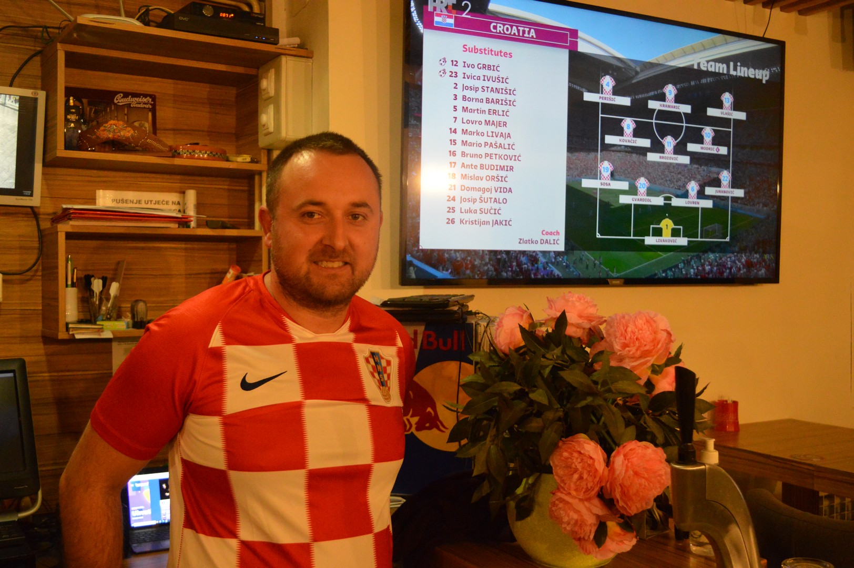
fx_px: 889
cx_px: 427
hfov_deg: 51.3
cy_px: 284
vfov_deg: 35.4
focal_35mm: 38
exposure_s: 1/60
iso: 3200
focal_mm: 25
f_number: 4
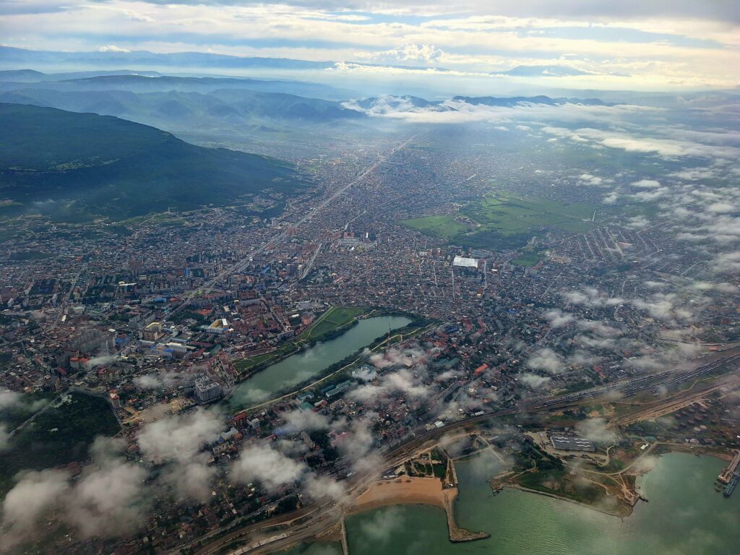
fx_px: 492
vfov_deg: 58.9
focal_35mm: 23
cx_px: 370
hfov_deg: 73.9
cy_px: 278
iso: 40
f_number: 1.8
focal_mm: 5.54
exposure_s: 1/1667
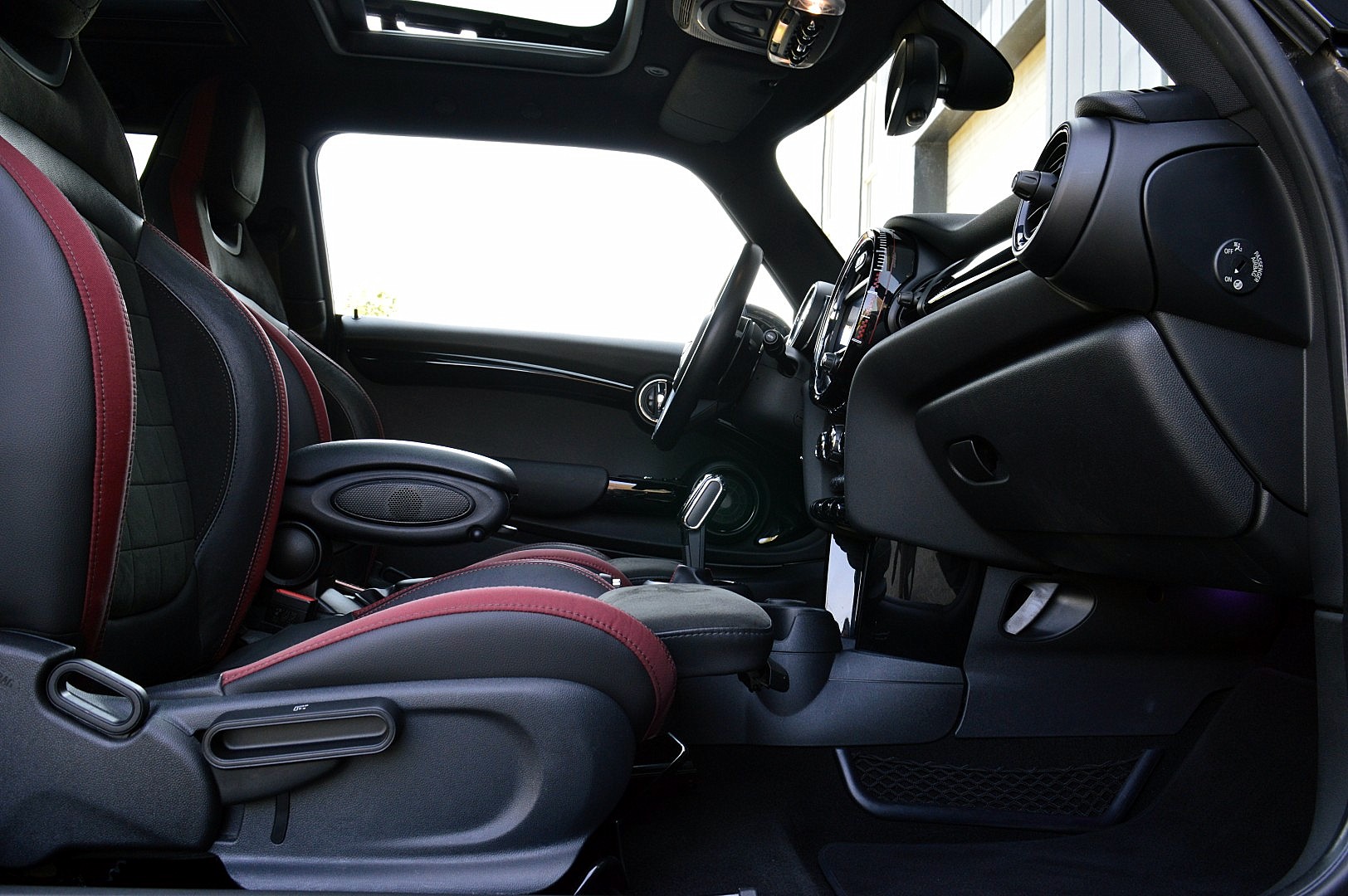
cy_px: 448
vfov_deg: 47.9
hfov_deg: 67.4
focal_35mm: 27
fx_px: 1010
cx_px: 674
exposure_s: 1/60
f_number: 8
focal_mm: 18
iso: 500
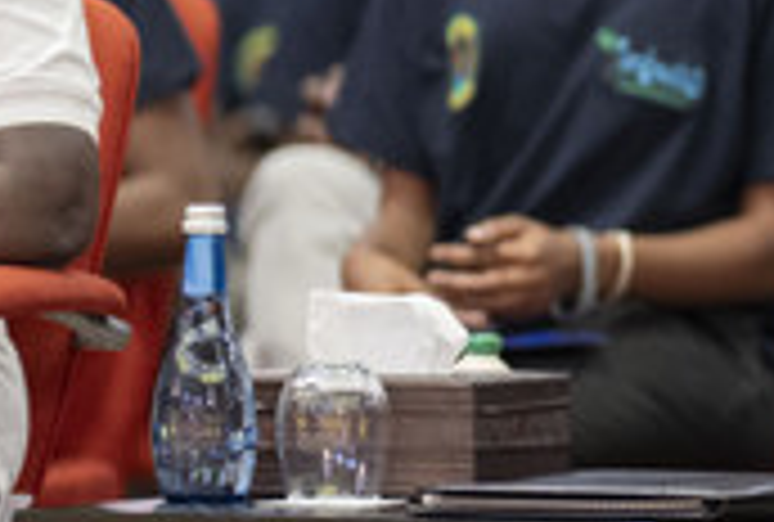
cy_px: 36
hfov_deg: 3.9
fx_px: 11155
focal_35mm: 517
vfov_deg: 2.7
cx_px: 1462
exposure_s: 1/200
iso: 1000
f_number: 1.2
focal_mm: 85
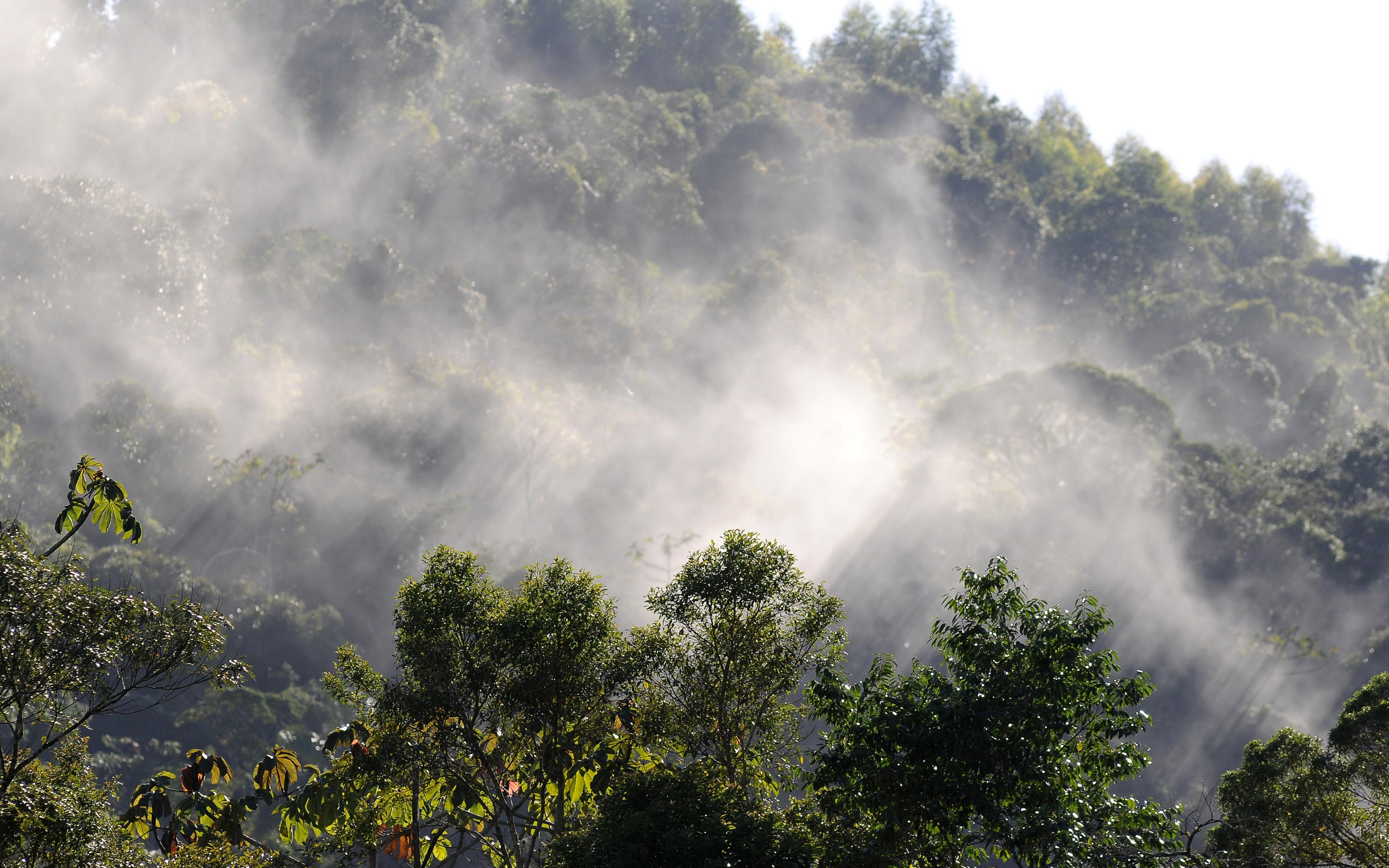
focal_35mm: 464
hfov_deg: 4.5
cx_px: 699
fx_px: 17564
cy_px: 435
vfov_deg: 2.8
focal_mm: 300
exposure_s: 1/800
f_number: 9
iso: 250
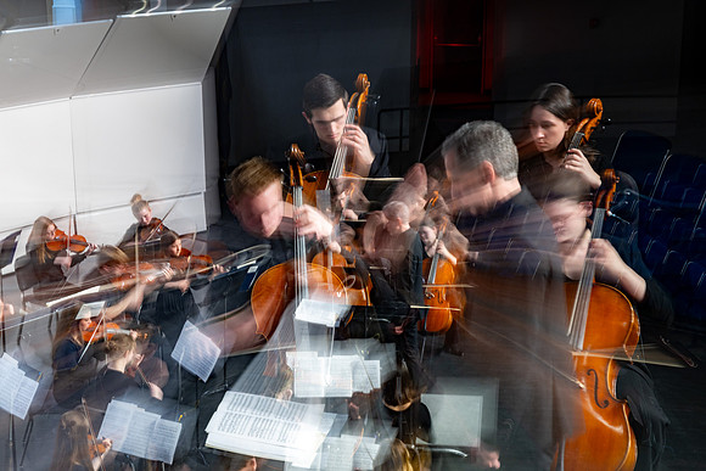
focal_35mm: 70
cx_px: 353
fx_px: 1373
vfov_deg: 19.5
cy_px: 236
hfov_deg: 28.8
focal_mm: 70
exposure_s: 1
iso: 100
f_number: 13
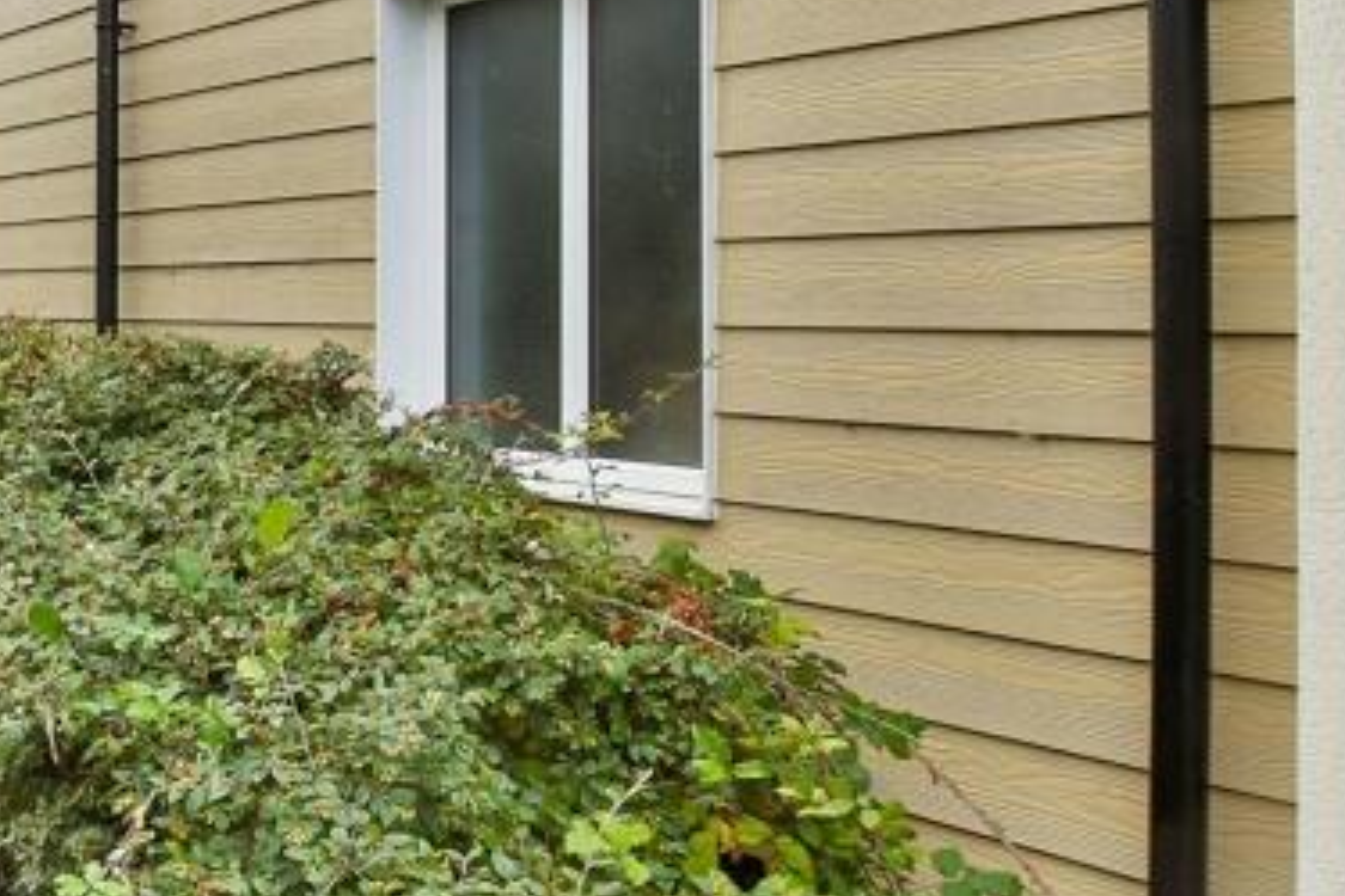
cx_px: -204
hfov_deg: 37.7
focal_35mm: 41
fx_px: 1532
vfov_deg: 32.4
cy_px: 306
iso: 1000
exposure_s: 1/400
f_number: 10
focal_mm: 10
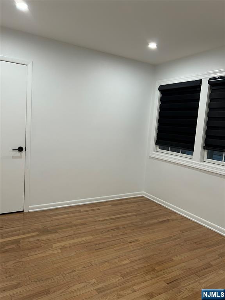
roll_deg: -4.4
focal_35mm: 26
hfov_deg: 53.1
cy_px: 150
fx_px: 225
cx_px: 112
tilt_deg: -6.1
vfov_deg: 67.3
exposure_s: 1/120
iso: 125
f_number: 1.5
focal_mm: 5.7
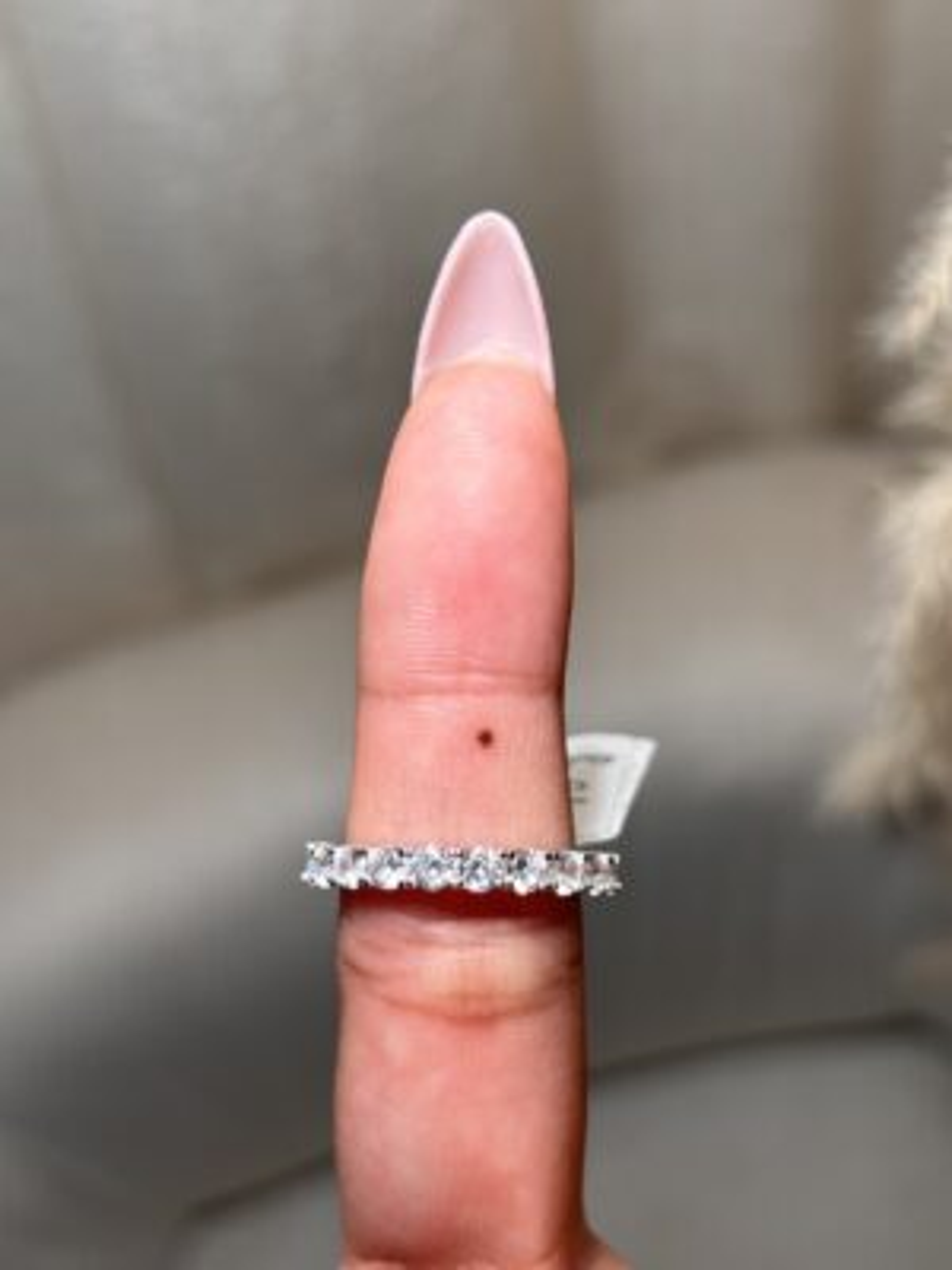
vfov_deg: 36.8
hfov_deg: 28.0
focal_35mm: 52
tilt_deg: -62.9
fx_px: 1907
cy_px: 635
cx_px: 476
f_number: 1.6
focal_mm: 5.96
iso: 50
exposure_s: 1/98
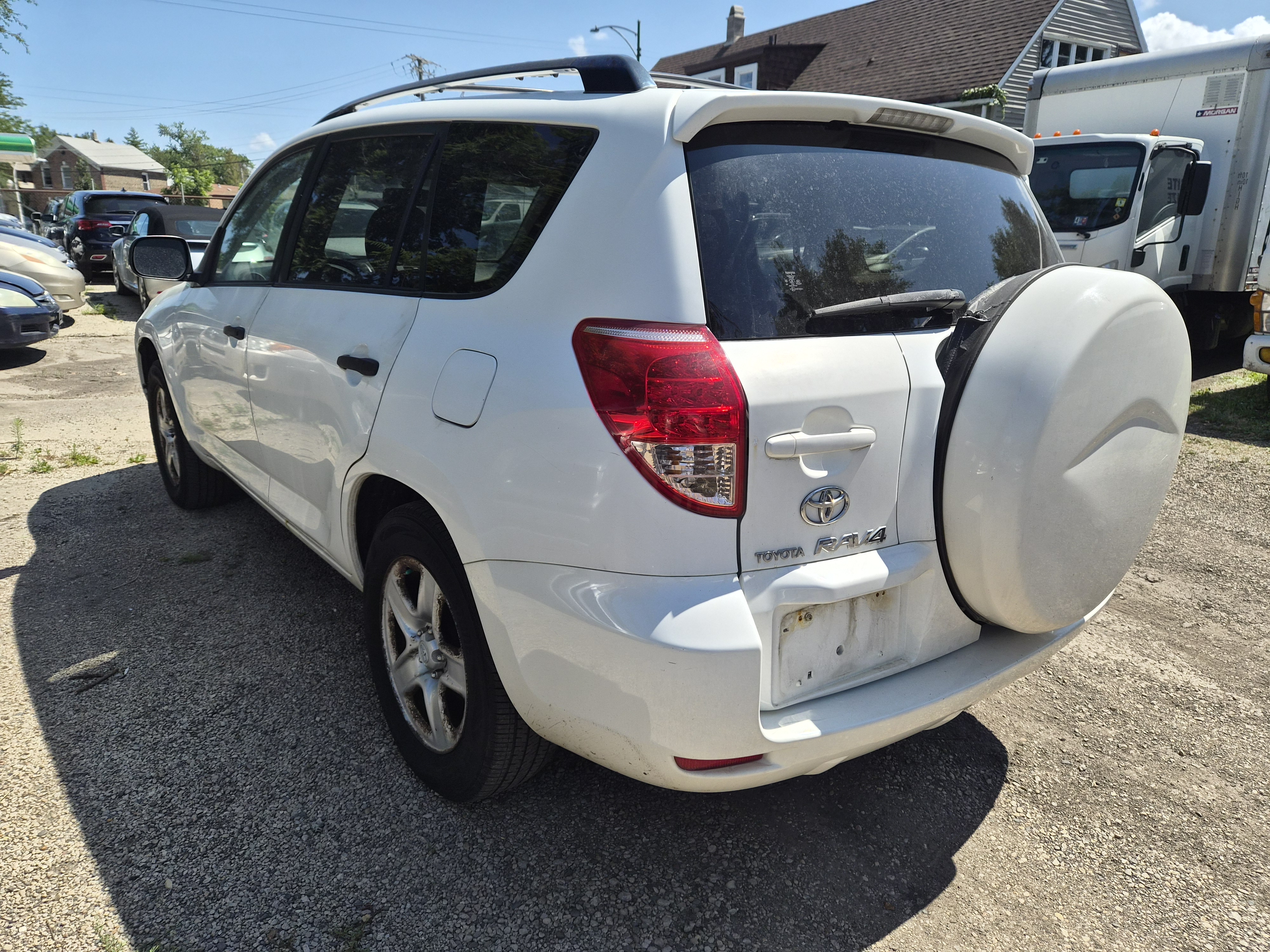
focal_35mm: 23
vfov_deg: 58.9
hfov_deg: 73.9
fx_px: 844
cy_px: 476
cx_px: 635
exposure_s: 1/5680
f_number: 1.8
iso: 80
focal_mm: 5.4
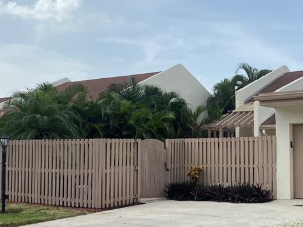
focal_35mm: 56
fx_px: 491
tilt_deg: +1.3
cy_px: 136
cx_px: 210
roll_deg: +0.4
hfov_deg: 33.9
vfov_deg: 26.1
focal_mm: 4.25
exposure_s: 1/3610
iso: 32
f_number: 1.8
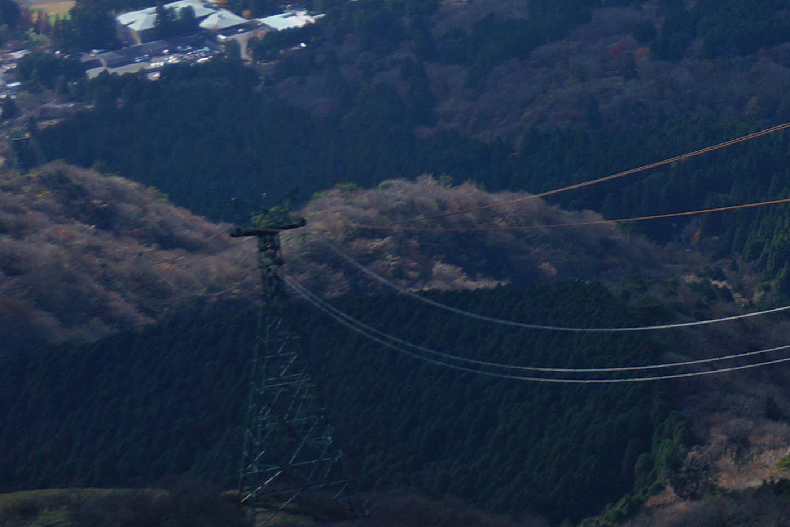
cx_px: 1347
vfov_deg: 9.4
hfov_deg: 13.1
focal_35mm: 144
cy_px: -34
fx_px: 3159
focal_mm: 28
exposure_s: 1/800
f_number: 4.5
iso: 100
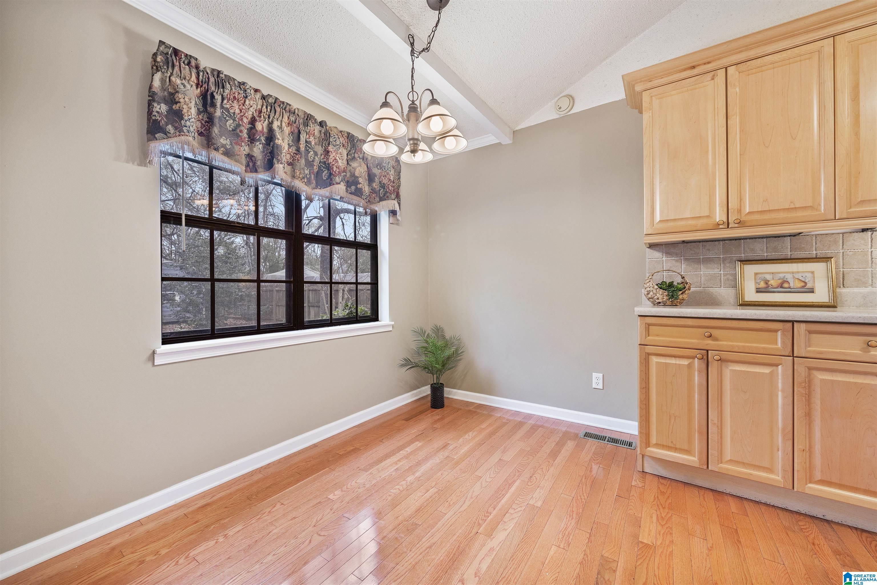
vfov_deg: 85.4
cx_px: 438
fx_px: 317
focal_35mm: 13
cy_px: 292
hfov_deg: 108.3
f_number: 7.1
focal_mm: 13
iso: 320
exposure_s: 1/8
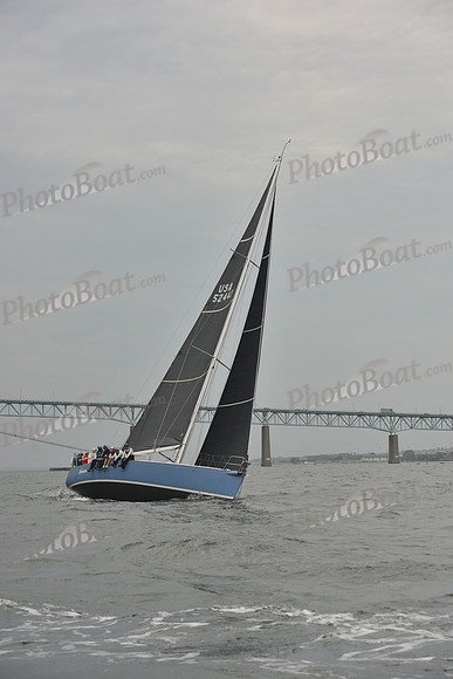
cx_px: 226
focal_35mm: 70
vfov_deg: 28.8
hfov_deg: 19.5
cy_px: 340
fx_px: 1320
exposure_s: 1/500
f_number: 7.1
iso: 250
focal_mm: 70
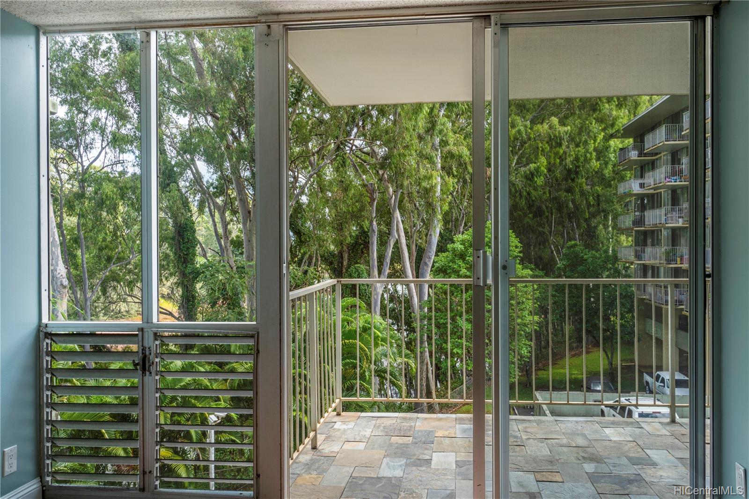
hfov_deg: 67.4
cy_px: 250
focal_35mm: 27
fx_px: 562
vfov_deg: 47.9
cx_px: 374
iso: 160
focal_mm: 18
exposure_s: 1/125
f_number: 8
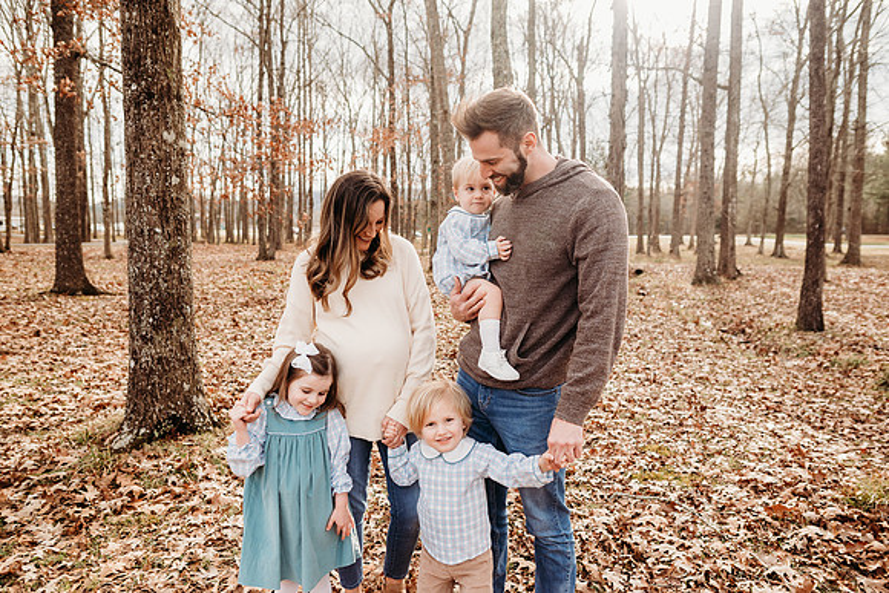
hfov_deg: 73.7
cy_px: 296
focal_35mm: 24
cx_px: 444
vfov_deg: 53.2
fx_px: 593
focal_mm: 24
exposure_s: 1/250
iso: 100
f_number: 3.2
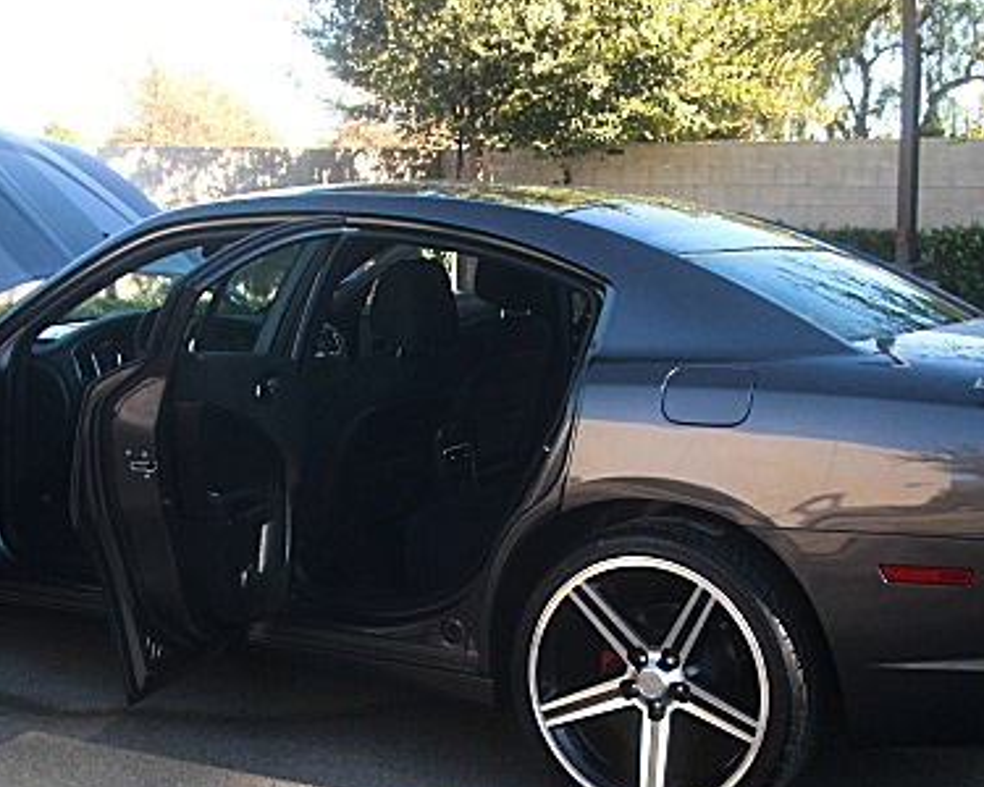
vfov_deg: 25.2
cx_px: 459
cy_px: 567
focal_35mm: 60
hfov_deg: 31.4
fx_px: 1747
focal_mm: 6.3
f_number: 2.8
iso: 50
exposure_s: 1/100
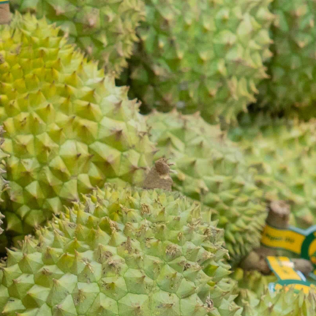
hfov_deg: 10.6
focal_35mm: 157
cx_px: -215
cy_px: 151
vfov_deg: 11.1
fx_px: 1623
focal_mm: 32.9
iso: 1000
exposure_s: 1/100
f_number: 4.5
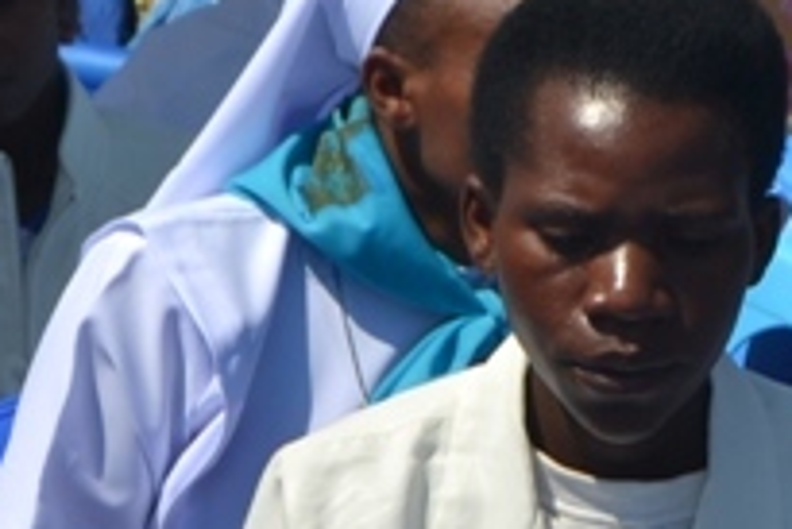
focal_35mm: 336
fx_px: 7397
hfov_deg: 6.1
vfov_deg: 4.1
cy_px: 689
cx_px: 738
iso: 100
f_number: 9
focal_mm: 46
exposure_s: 1/320
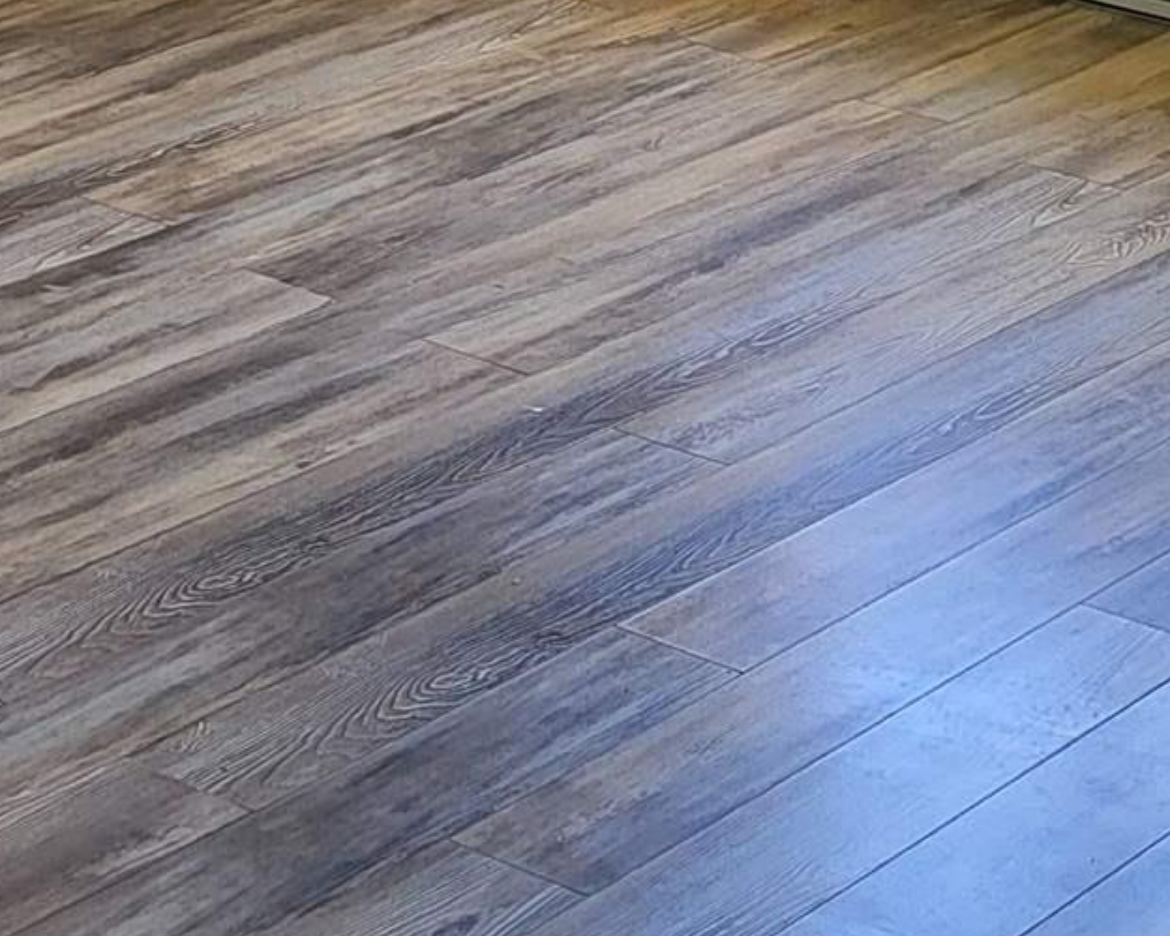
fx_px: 4328
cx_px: 812
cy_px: -358
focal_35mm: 125
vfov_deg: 11.9
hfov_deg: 15.4
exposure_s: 1/120
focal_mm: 5.4
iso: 40
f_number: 1.8
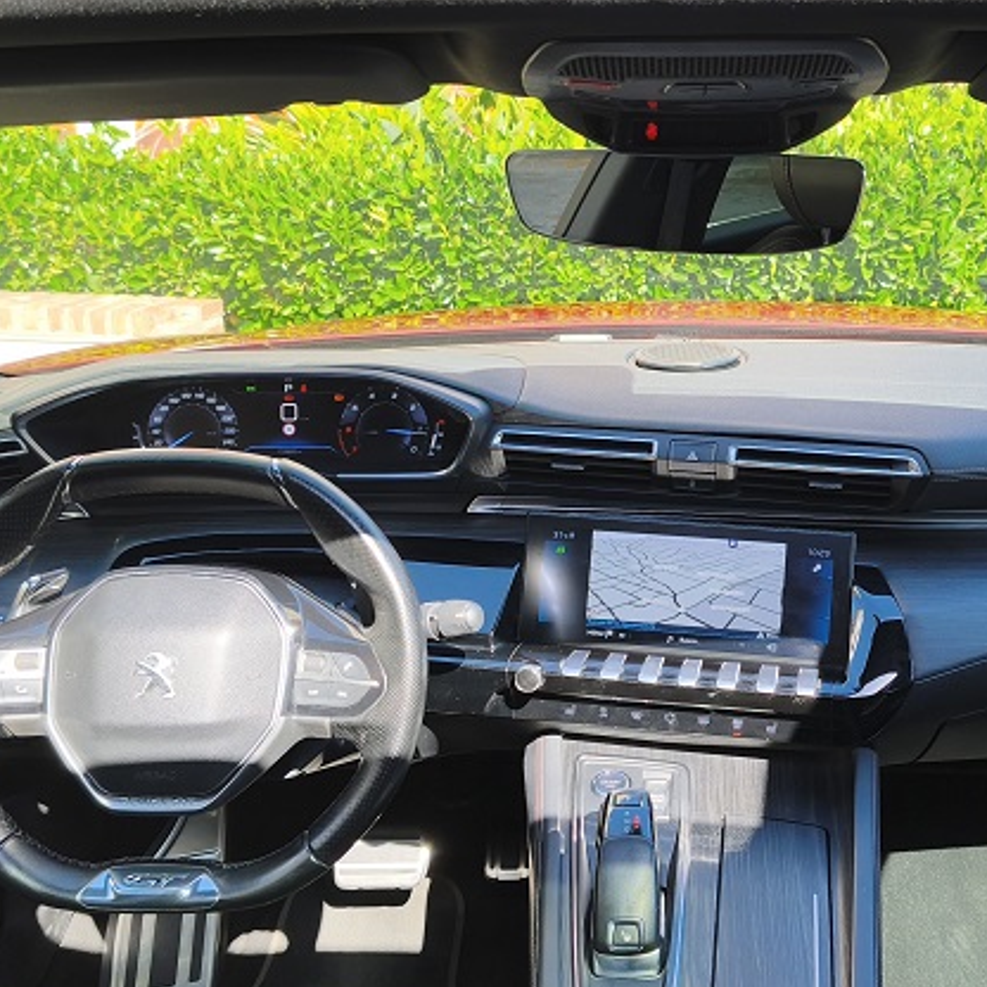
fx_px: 1419
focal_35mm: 44
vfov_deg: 38.3
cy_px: 447
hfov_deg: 37.7
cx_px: 705
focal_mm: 5.35
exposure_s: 1/605
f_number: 1.7
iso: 50
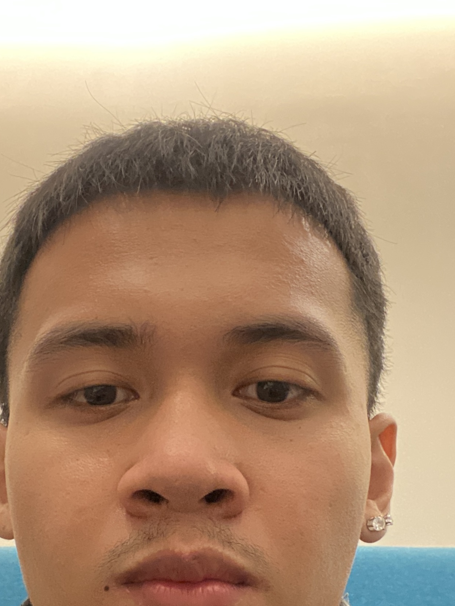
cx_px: 178
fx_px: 946
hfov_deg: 27.0
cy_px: 478
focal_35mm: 54
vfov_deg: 34.5
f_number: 2.2
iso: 640
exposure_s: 1/30
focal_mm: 2.71
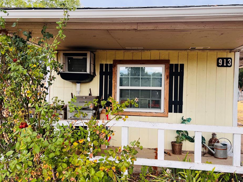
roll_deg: -1.4
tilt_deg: -0.2
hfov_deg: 61.6
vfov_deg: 48.2
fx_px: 204
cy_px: 93
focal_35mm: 29
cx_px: 126
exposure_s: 1/748
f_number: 1.5
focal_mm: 5.7
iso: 50
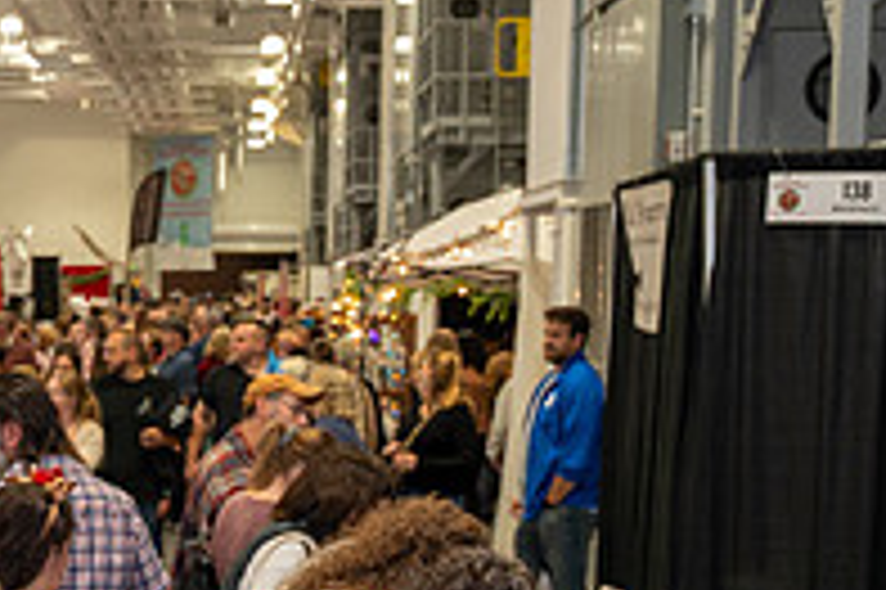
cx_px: 76
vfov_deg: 15.6
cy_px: 554
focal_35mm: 86
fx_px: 2115
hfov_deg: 23.0
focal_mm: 28
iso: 1100
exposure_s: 1/60
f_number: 4
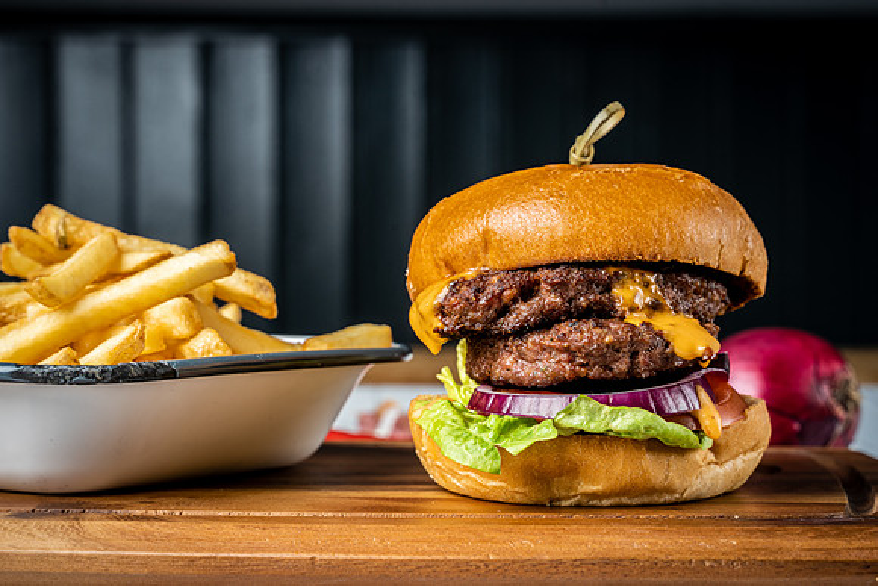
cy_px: 297
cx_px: 442
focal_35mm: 81
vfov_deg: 16.9
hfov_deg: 25.2
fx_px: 1966
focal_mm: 75
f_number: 11
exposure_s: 1/200
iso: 100
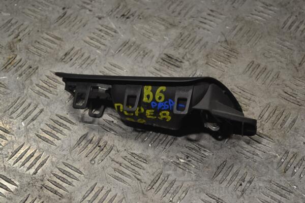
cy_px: 102
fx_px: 699
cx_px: 152
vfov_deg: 16.6
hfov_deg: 24.6
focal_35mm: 82
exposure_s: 1/125
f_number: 5.6
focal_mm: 55
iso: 400
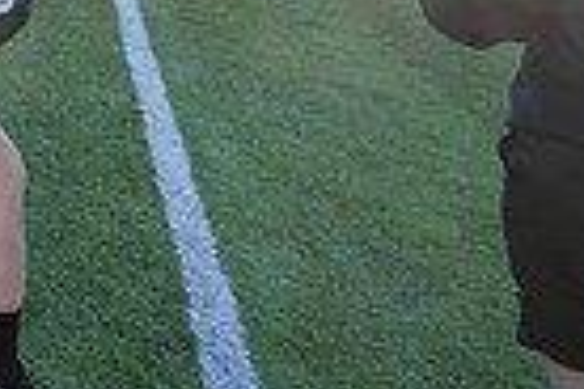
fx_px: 957
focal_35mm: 59
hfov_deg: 21.1
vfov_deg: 18.8
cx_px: -495
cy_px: -268
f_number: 4
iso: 320
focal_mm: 14
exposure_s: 1/500
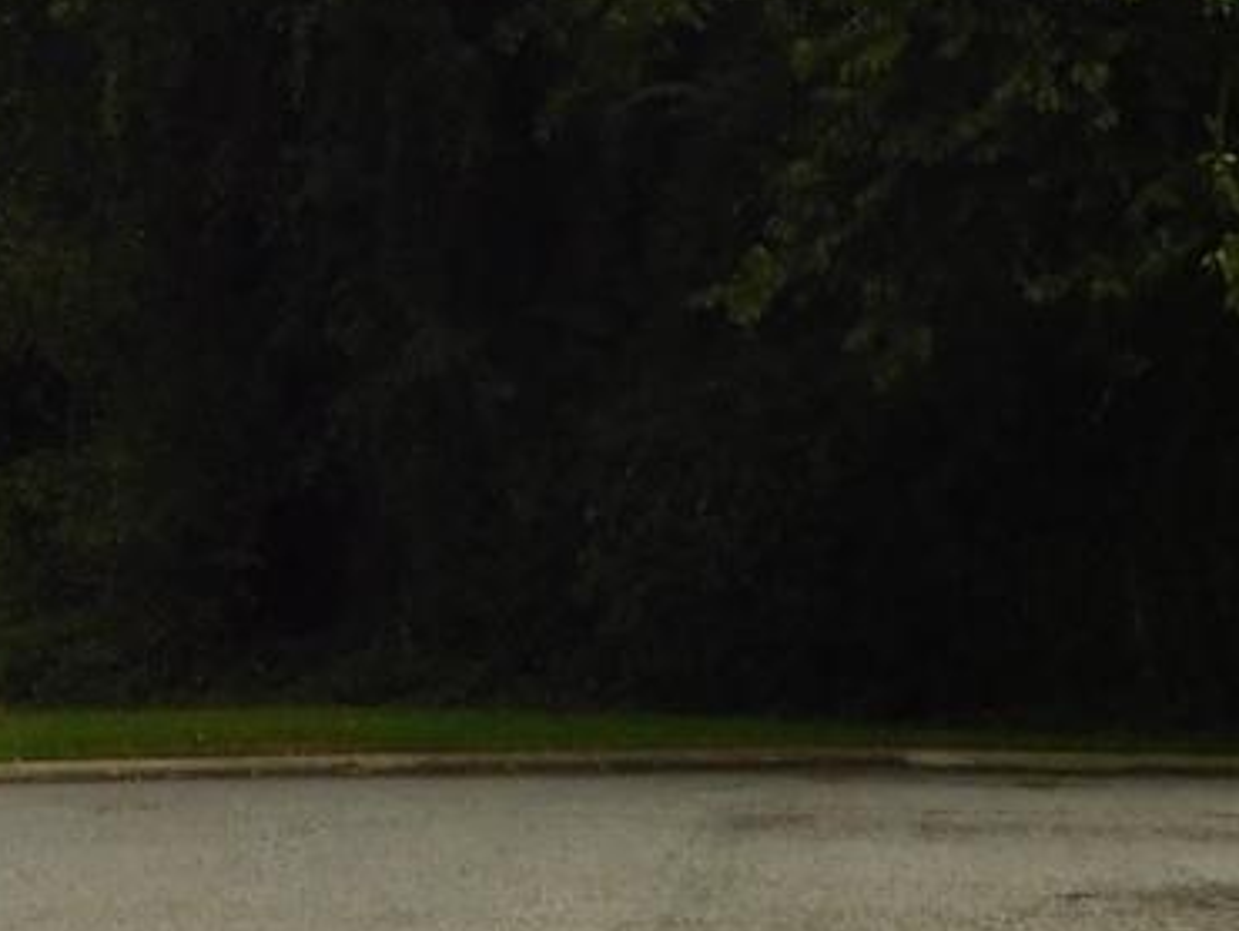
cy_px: -221
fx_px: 5014
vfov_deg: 10.4
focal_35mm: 140
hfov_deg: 14.0
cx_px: 171
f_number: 3.5
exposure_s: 1/640
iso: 125
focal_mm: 6.3
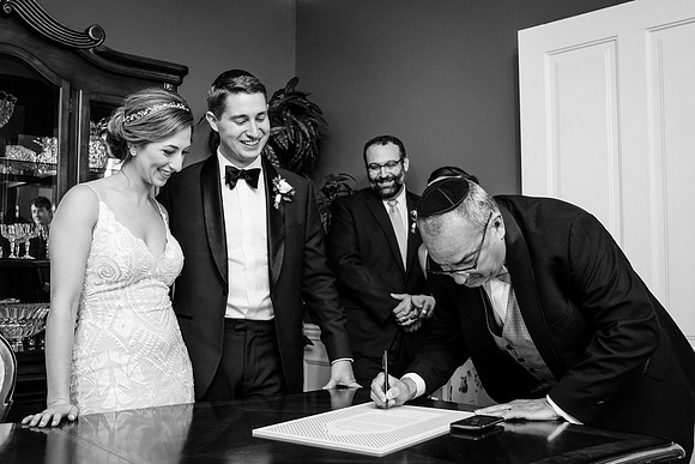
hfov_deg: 49.5
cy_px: 244
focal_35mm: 39
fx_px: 753
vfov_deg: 34.2
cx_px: 336
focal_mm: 35
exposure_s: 1/200
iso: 1600
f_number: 5.6
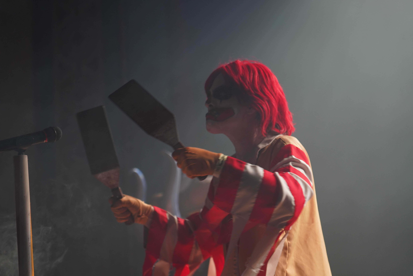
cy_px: 138
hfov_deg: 19.5
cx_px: 206
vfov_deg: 13.0
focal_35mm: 105
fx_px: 1204
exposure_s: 1/160
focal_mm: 105
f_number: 4
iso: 1250
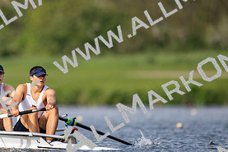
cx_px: -7
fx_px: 7965
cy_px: 88
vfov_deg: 1.1
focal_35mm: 1257
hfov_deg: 1.6
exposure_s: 1/2500
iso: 320
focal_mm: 600
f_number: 4
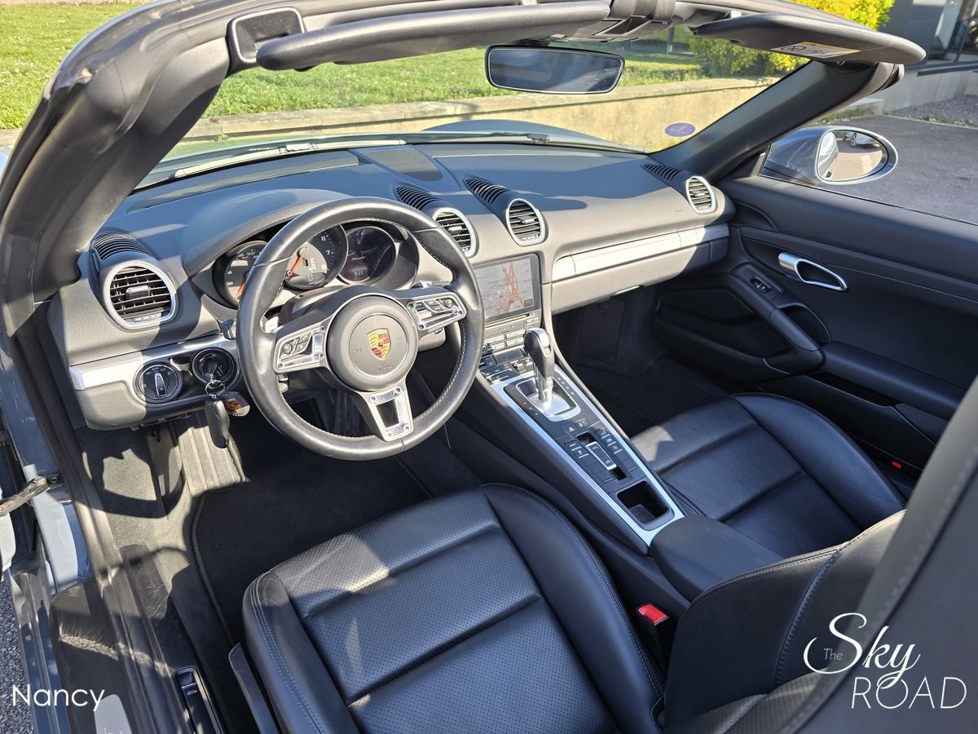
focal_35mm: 23
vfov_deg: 58.9
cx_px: 489
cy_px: 367
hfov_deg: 73.9
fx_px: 650
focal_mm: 6.3
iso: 12
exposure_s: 1/180
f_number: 1.7
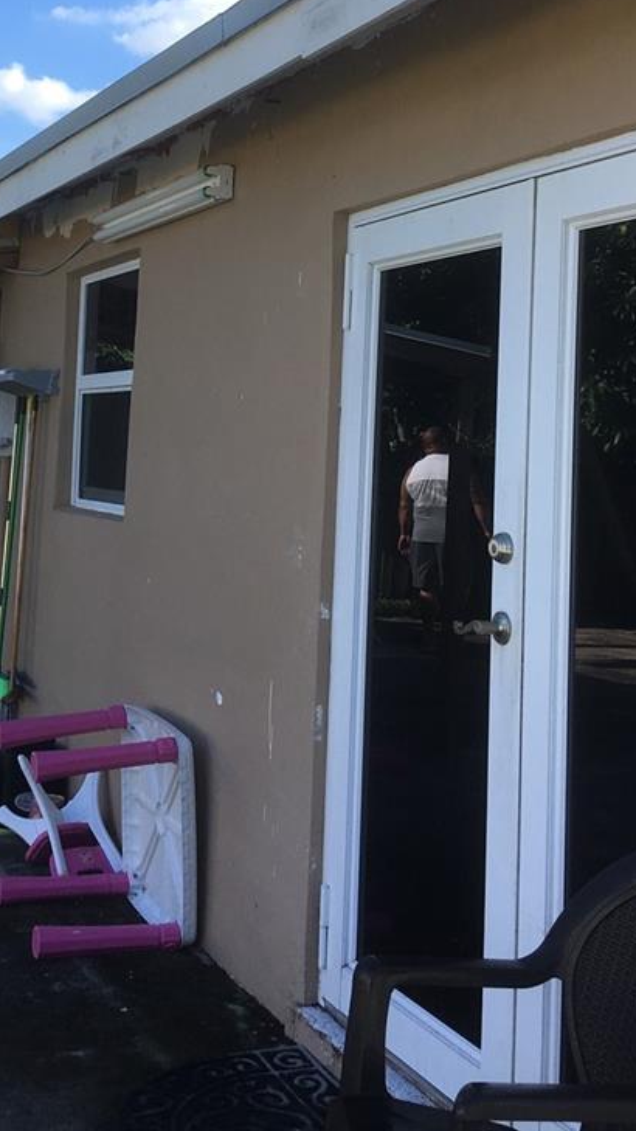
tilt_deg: +4.9
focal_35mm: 52
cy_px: 299
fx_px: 1559
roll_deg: -3.4
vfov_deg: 38.9
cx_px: 126
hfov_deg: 22.7
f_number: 2.2
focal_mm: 4.15
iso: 25
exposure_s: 1/705
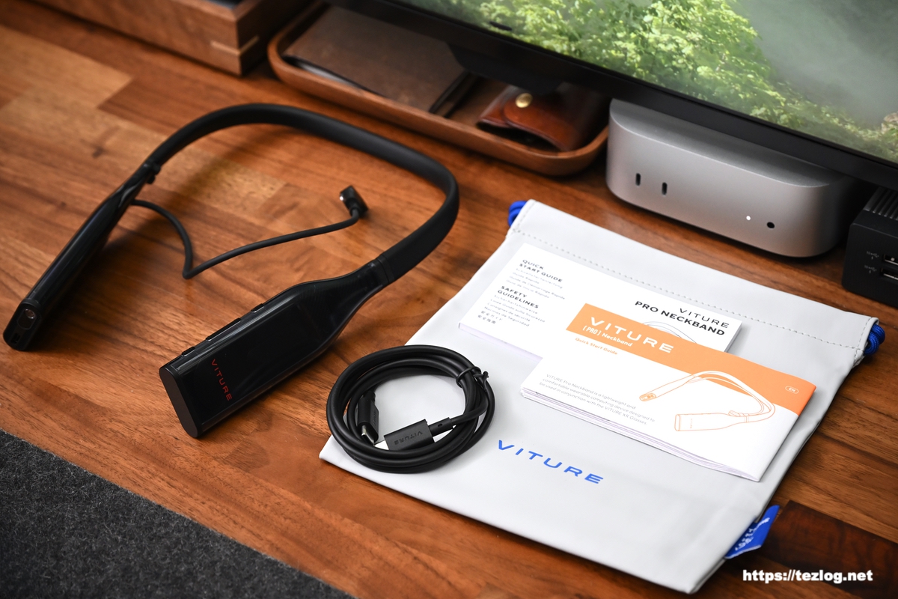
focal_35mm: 76
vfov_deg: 17.9
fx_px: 1896
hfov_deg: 26.7
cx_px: 449
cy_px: 300
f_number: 6.3
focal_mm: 76
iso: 3200
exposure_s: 1/60
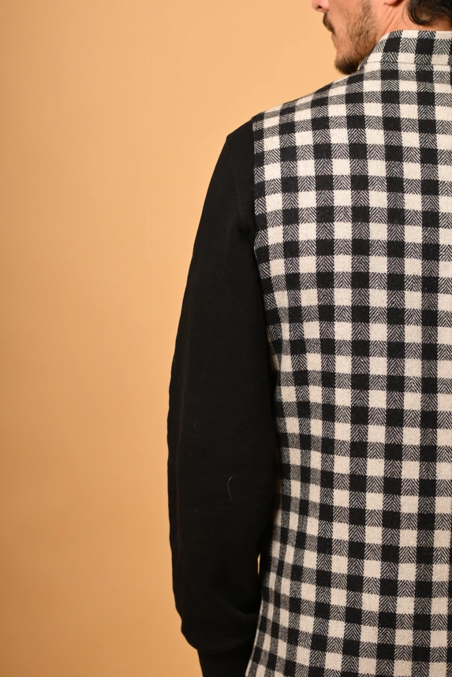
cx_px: 381
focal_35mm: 96
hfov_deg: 14.2
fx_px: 1807
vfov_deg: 21.2
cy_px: 292
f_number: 2.2
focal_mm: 50
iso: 200
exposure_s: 1/1250
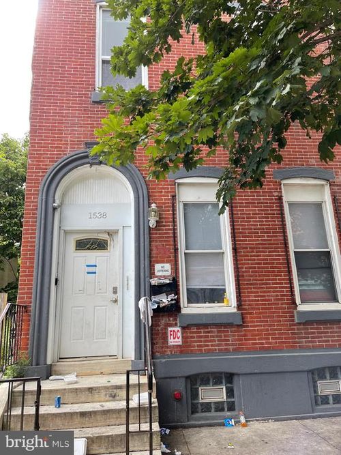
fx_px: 342
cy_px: 228
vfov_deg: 67.3
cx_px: 170
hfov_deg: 53.0
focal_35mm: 26
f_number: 1.6
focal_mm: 5.1
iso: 32
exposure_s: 1/540
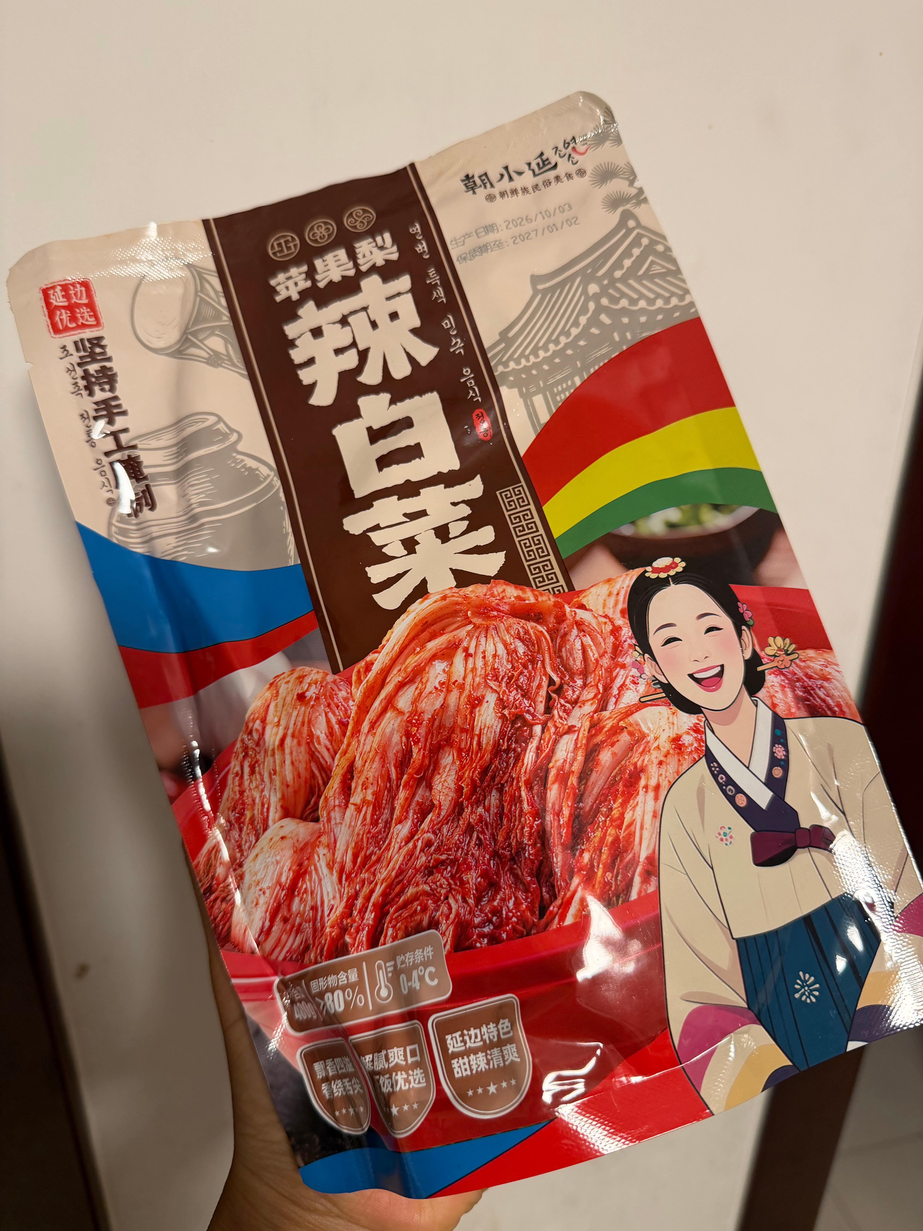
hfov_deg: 56.8
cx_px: 462
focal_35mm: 24
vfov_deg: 71.6
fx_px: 853
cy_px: 616
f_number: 1.78
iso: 160
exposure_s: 1/50
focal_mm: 6.76
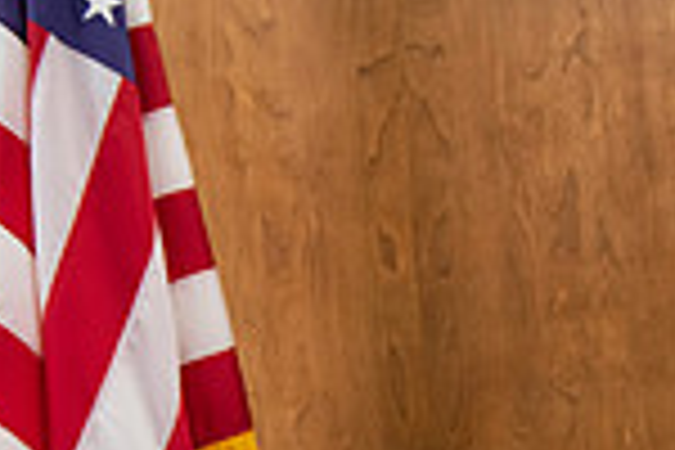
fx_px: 2756
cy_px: 794
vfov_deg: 9.0
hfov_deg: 13.2
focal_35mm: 147
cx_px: 1026
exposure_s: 1/200
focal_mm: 38
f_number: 4
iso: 1250
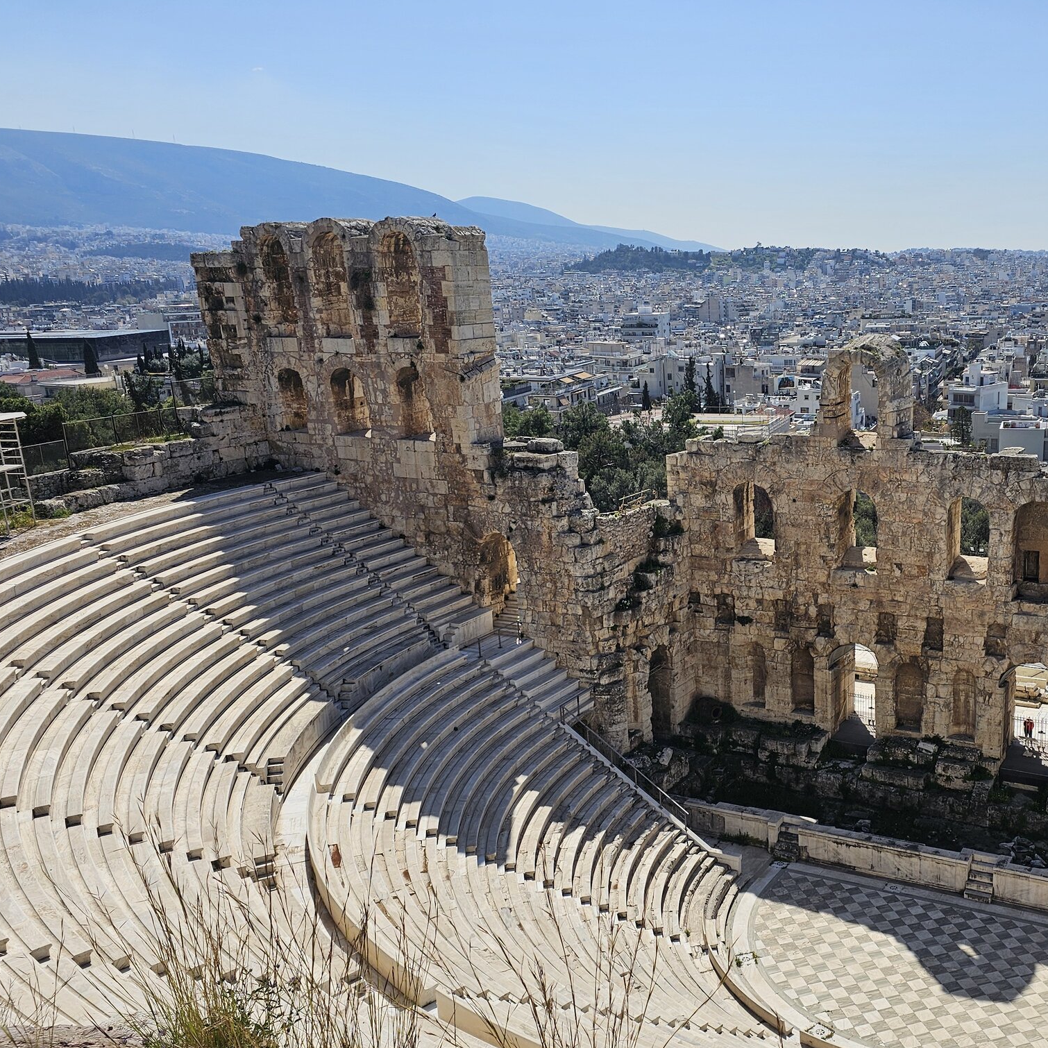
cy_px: 616
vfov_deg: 47.0
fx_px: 1199
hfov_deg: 45.8
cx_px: 770
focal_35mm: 35
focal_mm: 6.3
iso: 10
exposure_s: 1/1399
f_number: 1.7
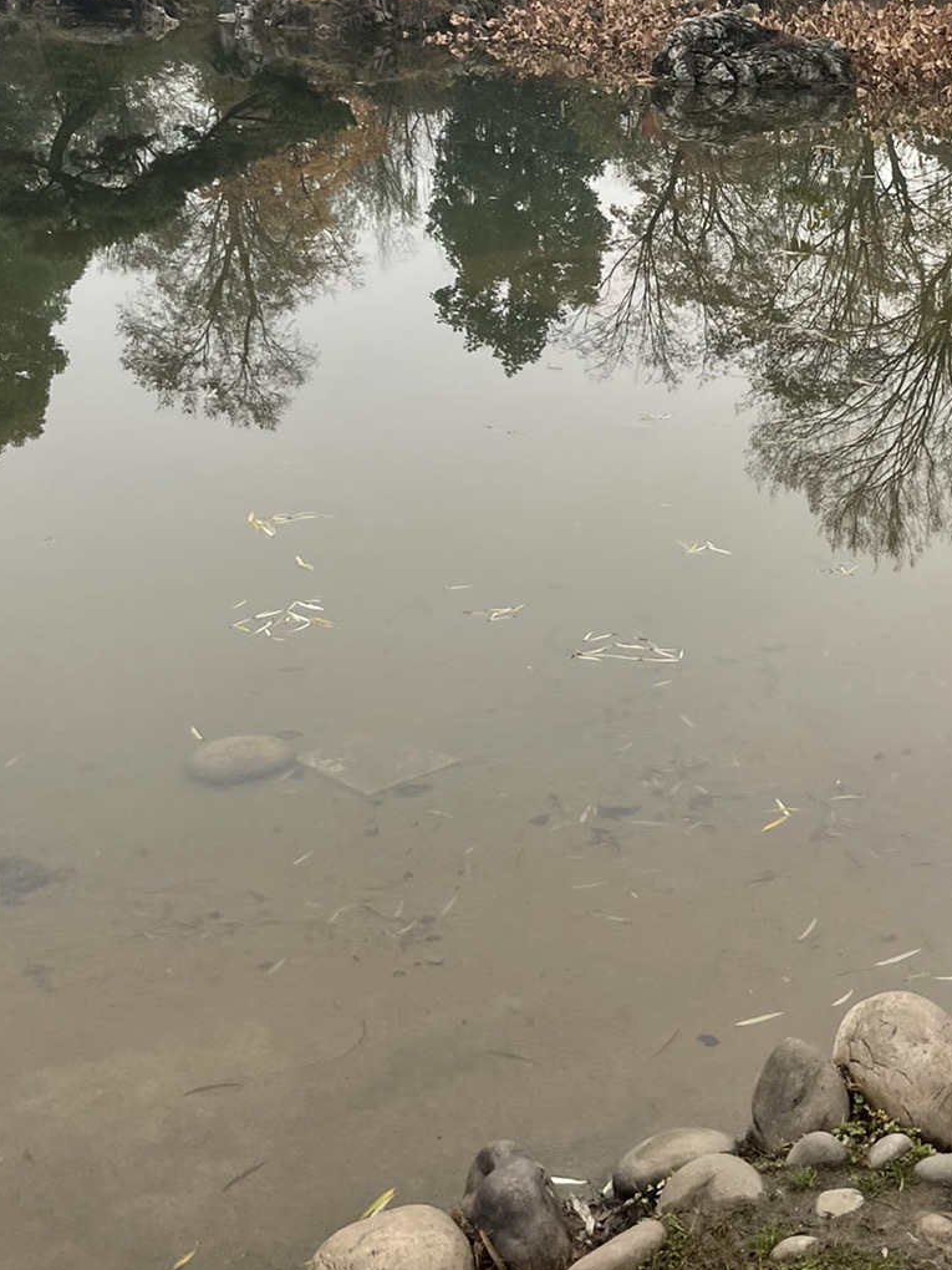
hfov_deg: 27.9
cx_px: 779
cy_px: 111
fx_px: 1870
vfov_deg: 35.2
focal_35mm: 51
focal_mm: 4.2
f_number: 1.6
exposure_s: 1/280
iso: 32
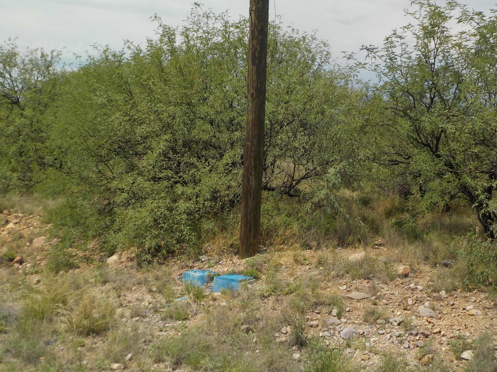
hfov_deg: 40.4
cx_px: 248
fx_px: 675
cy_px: 186
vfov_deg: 30.9
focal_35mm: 47
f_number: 4.2
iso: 125
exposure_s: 1/1000
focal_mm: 6.4
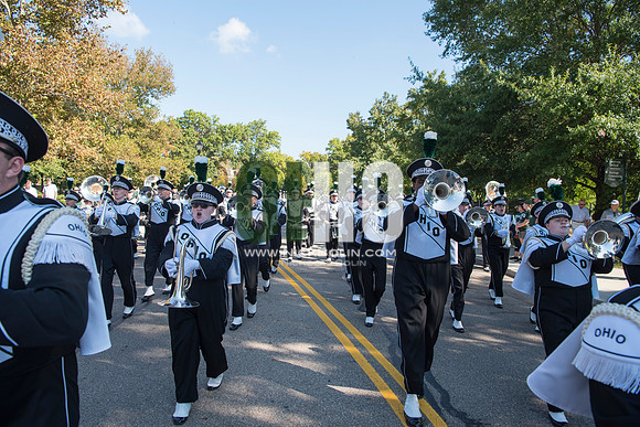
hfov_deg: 73.7
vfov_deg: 53.2
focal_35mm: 24
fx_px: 427
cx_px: 320
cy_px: 214
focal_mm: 24
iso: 200
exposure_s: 1/500
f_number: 5.6
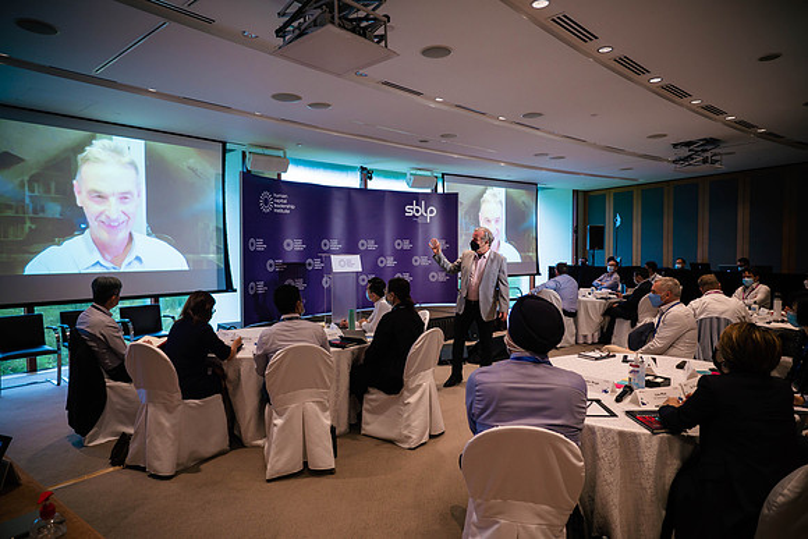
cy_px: 270
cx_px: 404
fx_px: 467
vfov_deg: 60.0
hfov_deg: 81.7
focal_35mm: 21
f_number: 1.7
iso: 320
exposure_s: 1/100
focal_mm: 10
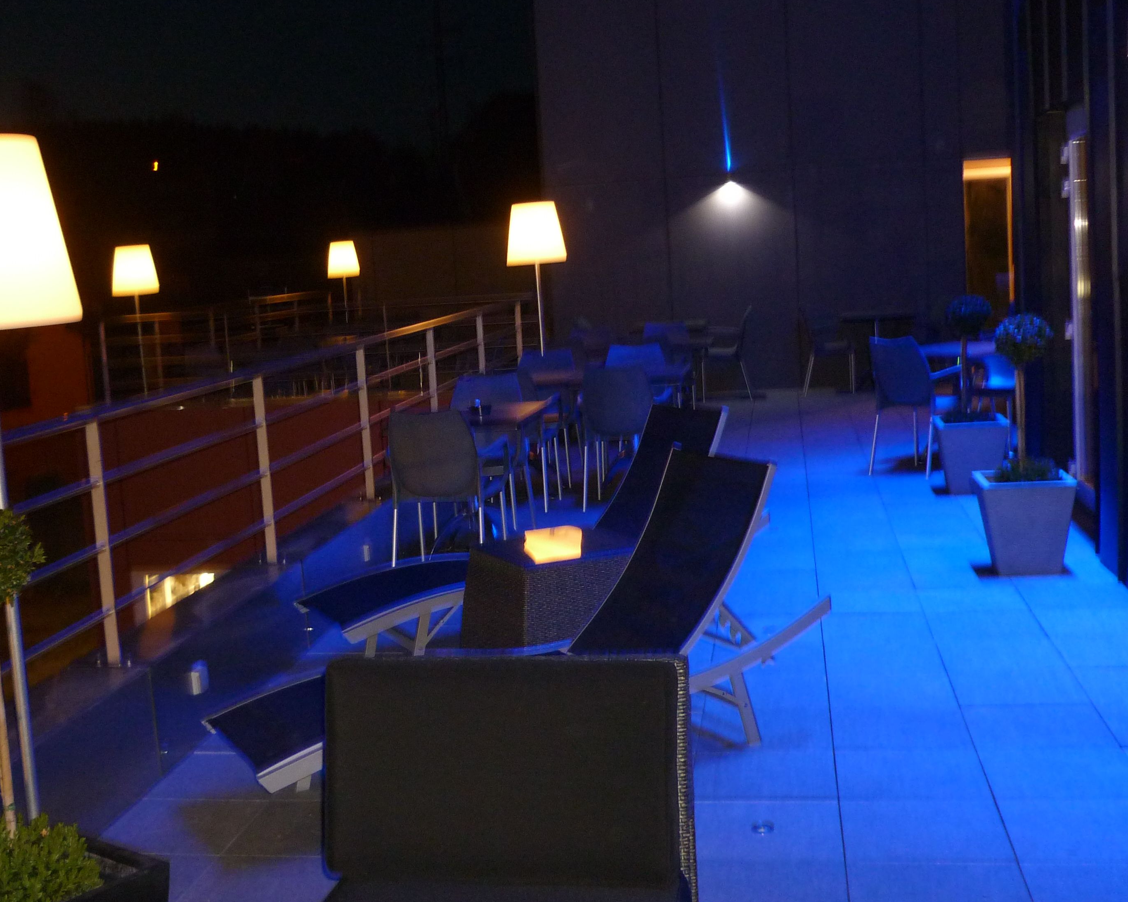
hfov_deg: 42.7
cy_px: 416
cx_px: 448
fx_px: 1435
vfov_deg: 34.9
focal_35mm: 43
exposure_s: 1/8
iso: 200
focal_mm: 5.5
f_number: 2.8
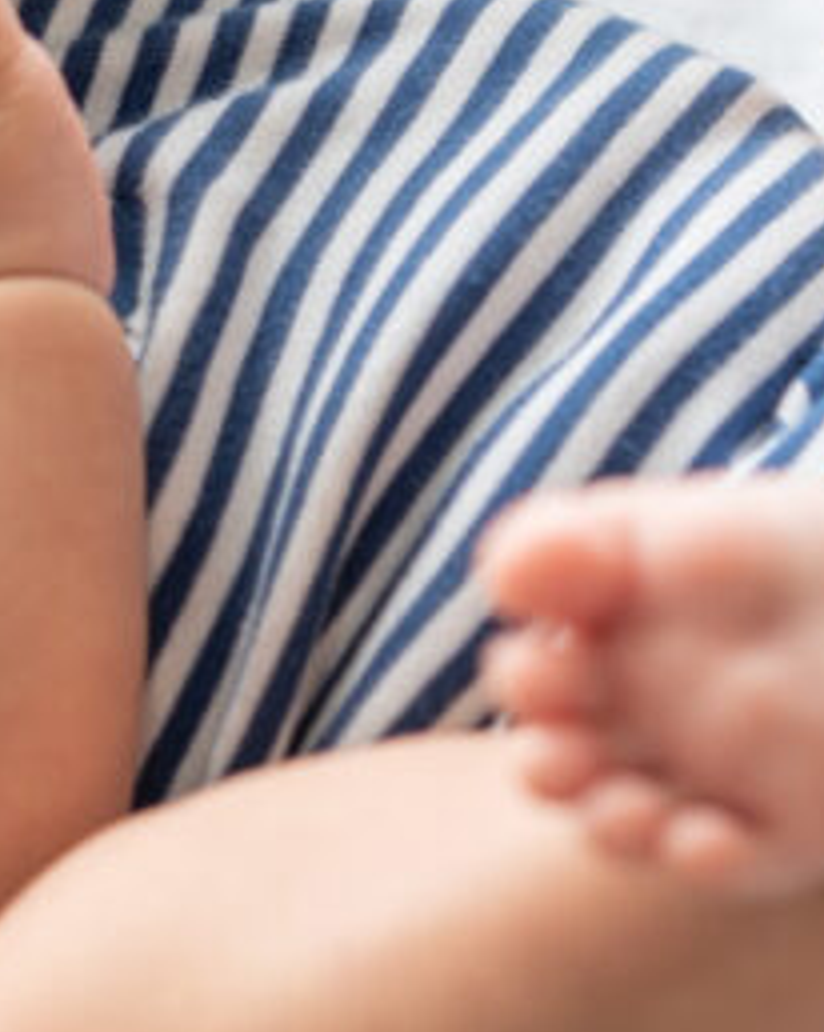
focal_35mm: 218
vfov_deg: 8.9
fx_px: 6653
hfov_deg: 7.0
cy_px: 570
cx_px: -92
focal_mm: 60
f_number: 5
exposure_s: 1/80
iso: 400
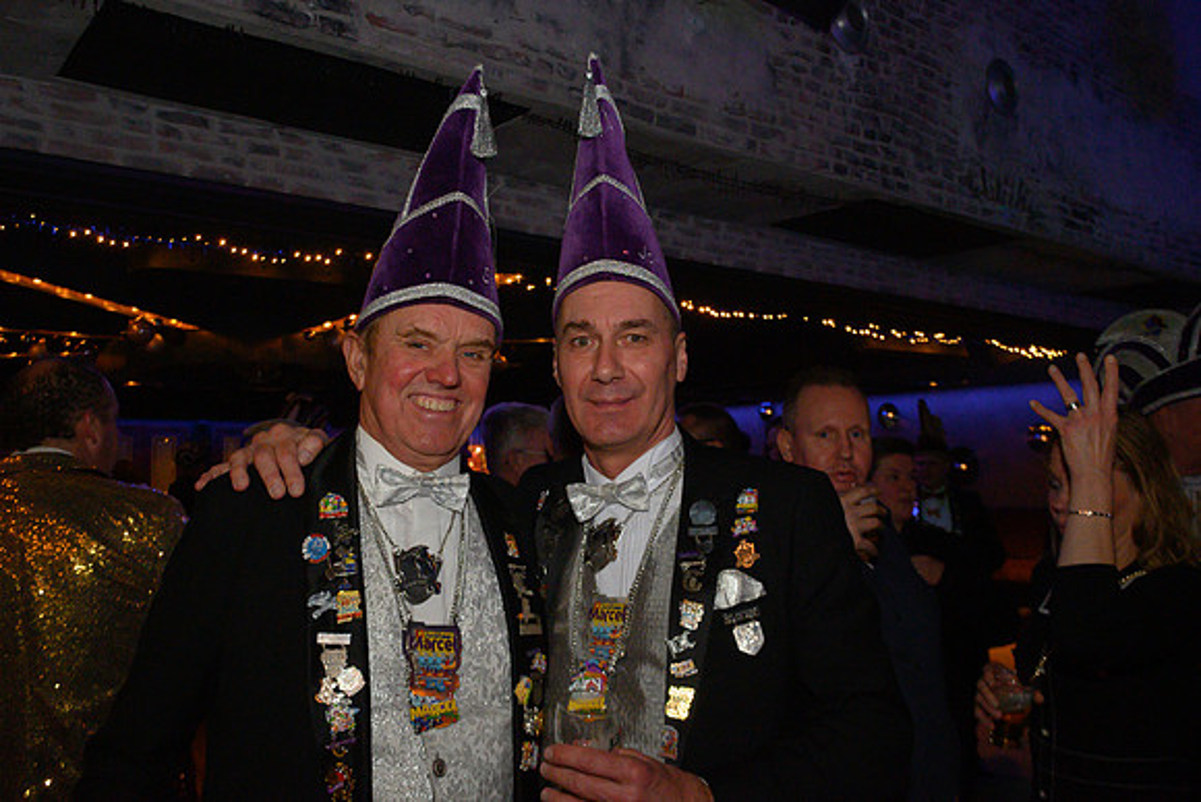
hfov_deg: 58.9
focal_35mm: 32
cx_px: 637
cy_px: 394
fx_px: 1062
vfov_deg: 41.3
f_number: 5.6
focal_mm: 20
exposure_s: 1/160
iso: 640
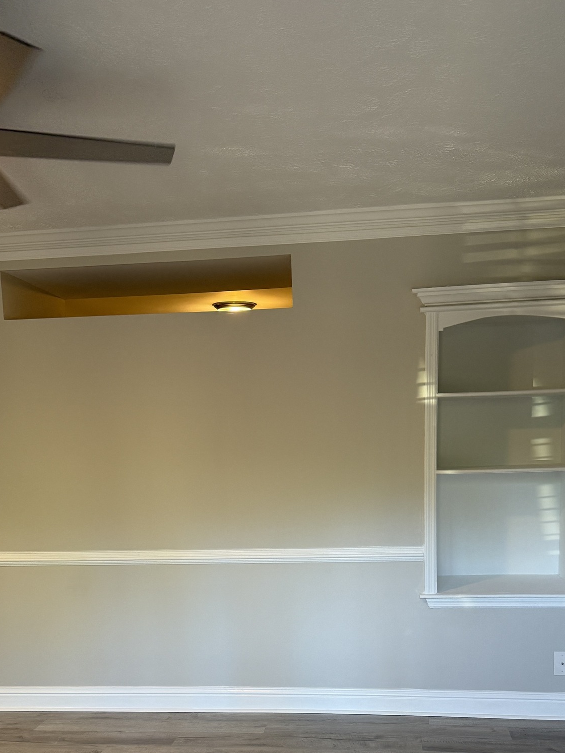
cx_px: 277
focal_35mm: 37
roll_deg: +1.4
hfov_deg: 38.7
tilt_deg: -7.4
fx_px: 805
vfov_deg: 48.5
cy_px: 550
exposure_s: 1/120
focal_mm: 6.76
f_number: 1.78
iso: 250
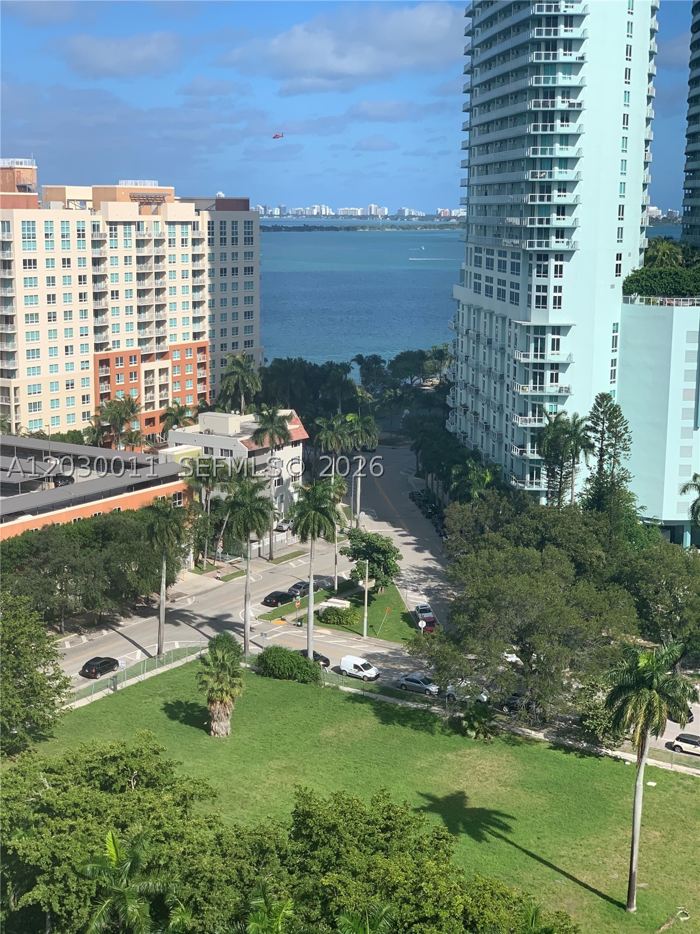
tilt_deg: -9.6
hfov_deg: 28.0
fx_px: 1402
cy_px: 467
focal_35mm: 52
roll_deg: -0.4
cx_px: 350
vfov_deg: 36.8
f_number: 2.4
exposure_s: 1/1546
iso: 16
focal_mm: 6
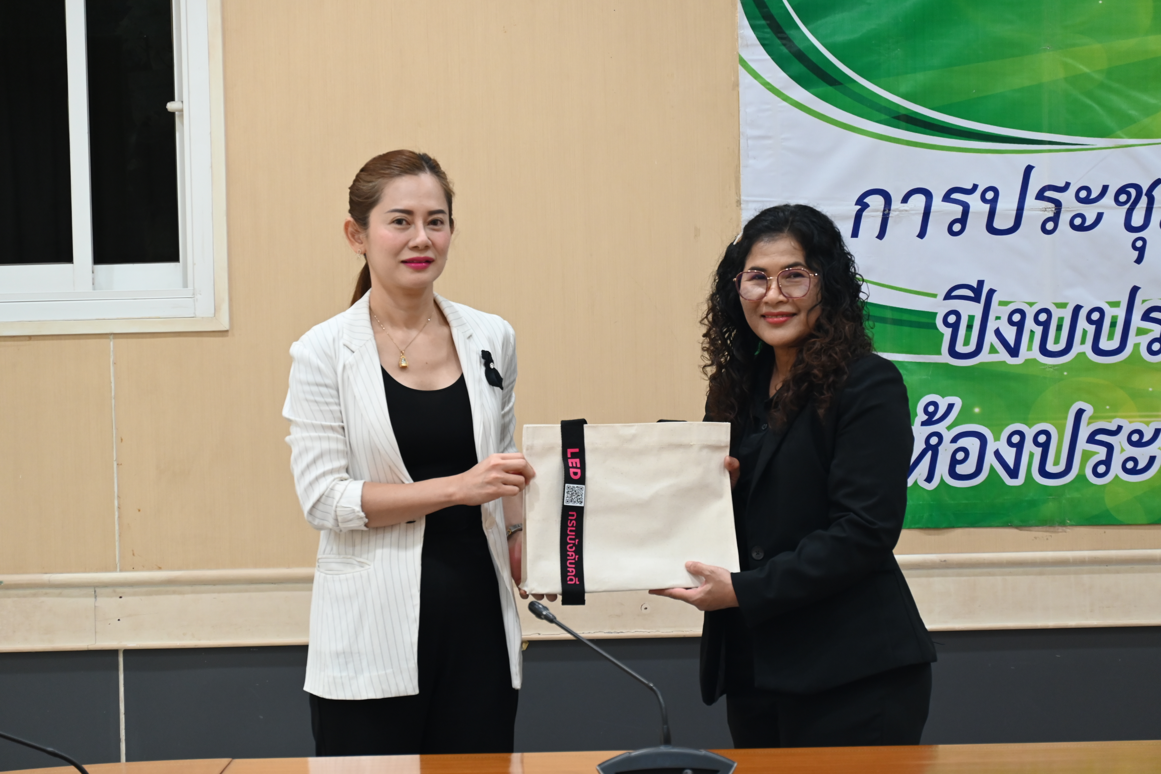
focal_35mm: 141
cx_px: 580
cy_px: 387
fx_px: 4547
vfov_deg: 9.7
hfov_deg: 14.6
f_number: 5.6
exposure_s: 1/30
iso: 800
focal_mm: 94
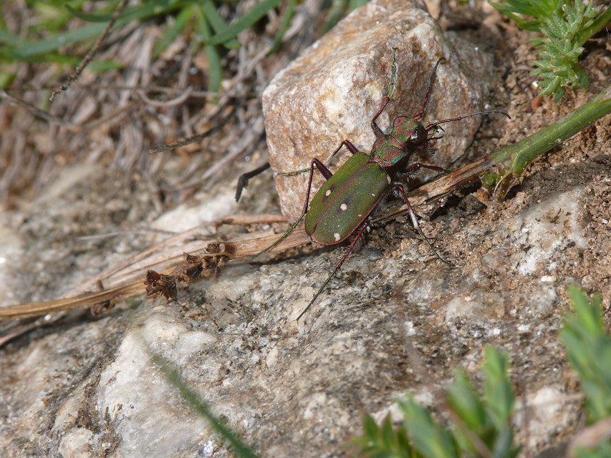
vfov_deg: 6.7
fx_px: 3937
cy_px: 229
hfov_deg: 8.9
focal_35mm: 223
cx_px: 306
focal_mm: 47.1
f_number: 8
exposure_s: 1/500
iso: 100
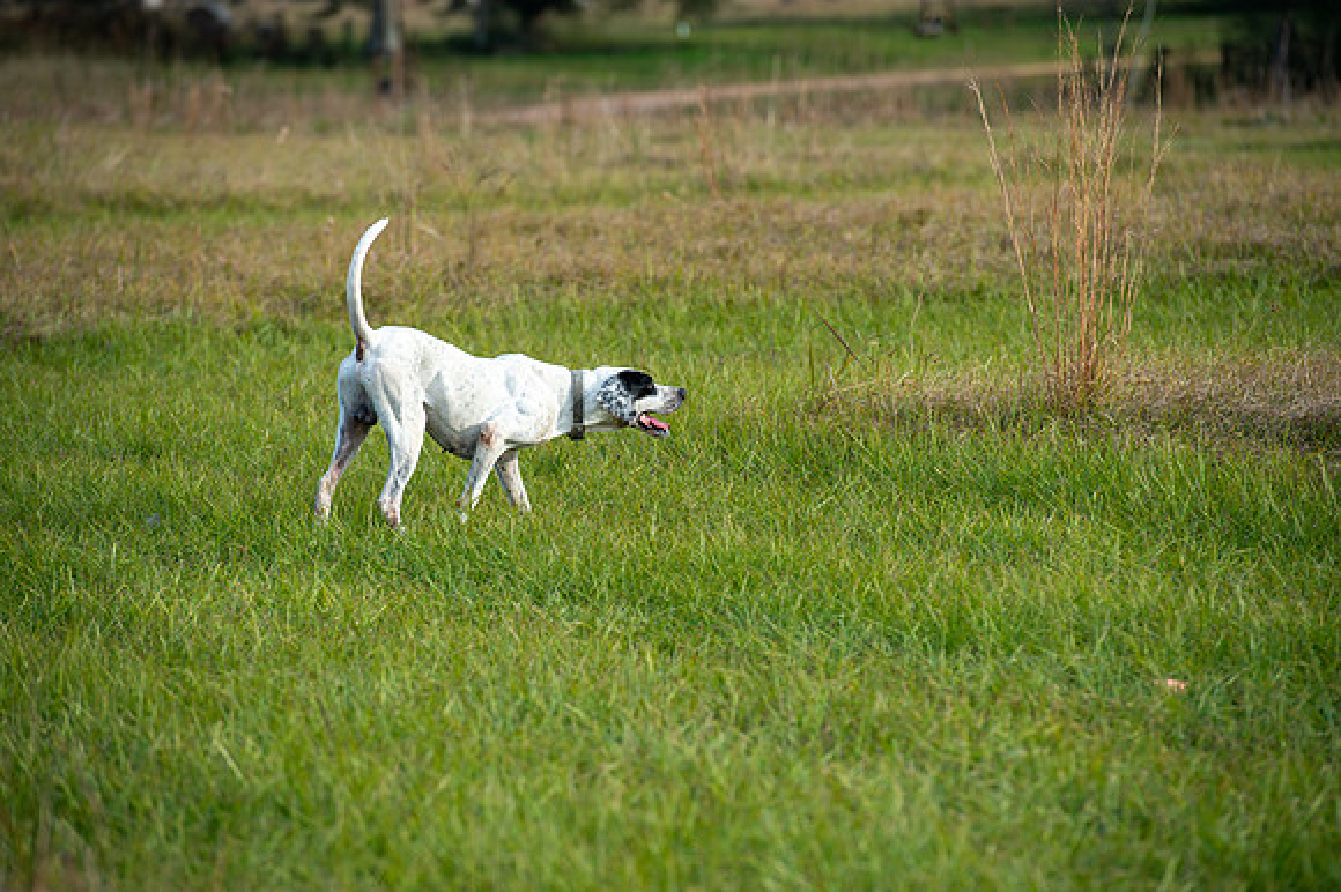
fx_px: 7445
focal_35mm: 200
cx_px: 670
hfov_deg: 10.3
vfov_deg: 6.9
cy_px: 446
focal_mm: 200
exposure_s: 1/320
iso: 100
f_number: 5.6
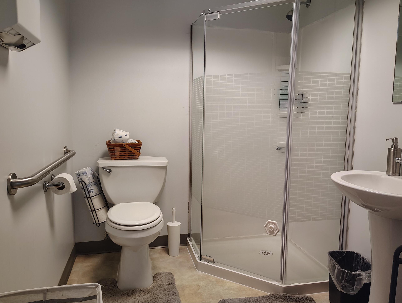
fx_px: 326
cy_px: 150
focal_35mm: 28
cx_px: 212
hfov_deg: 63.3
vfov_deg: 49.8
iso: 1041
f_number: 1.8
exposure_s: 1/60
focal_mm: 5.56
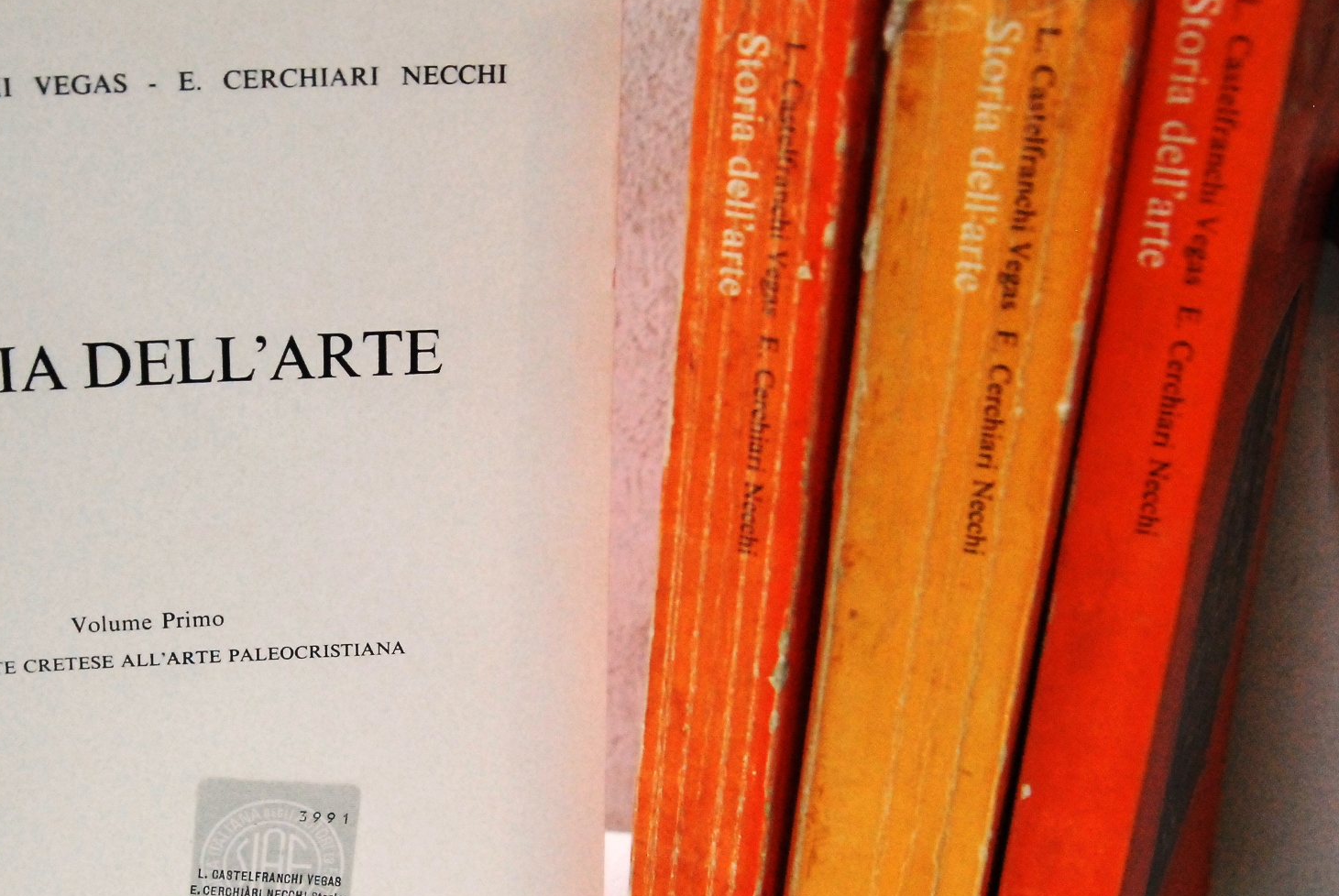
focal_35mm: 62
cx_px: 351
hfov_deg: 31.8
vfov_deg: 21.8
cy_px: 632
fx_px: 2309
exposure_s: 1/60
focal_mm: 24
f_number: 5
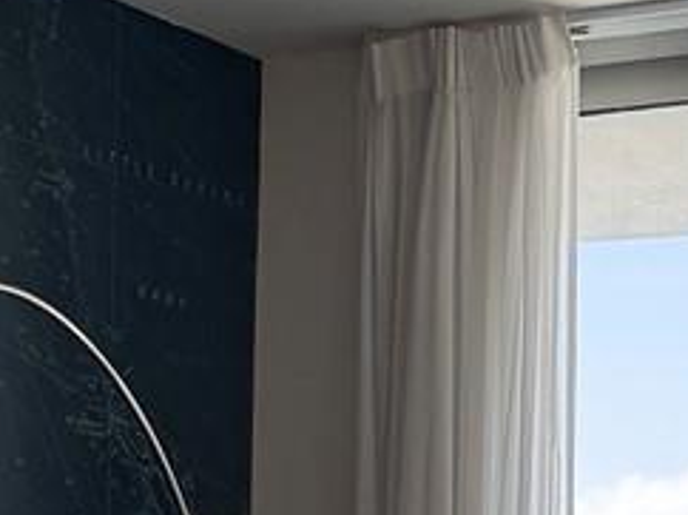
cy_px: 845
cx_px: 407
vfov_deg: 9.0
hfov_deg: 12.4
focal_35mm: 159
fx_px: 3157
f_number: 1.78
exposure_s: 1/405
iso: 100
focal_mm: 6.76
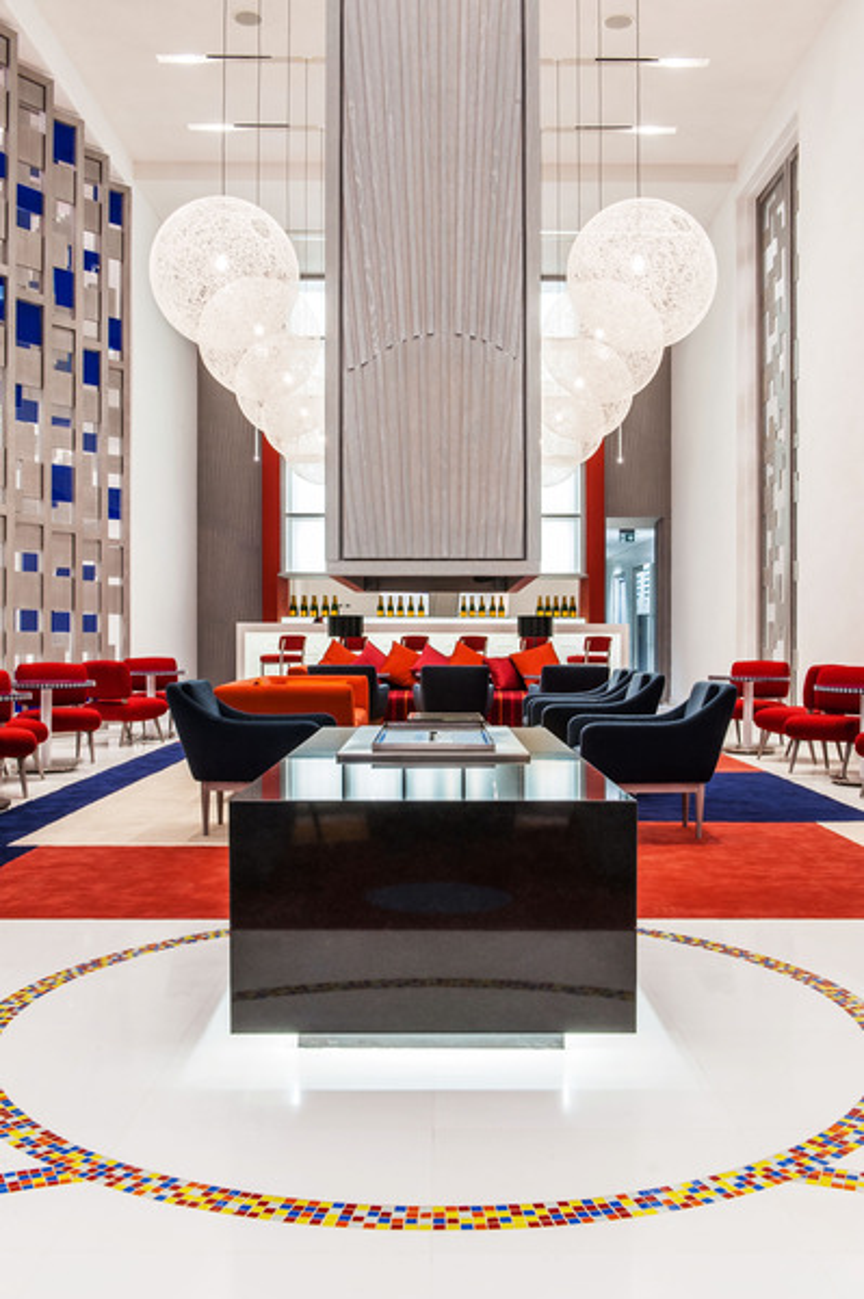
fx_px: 1226
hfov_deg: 38.8
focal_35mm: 34
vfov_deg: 55.8
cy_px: 650
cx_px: 432
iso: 200
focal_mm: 34
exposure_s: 1/1.25
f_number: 16
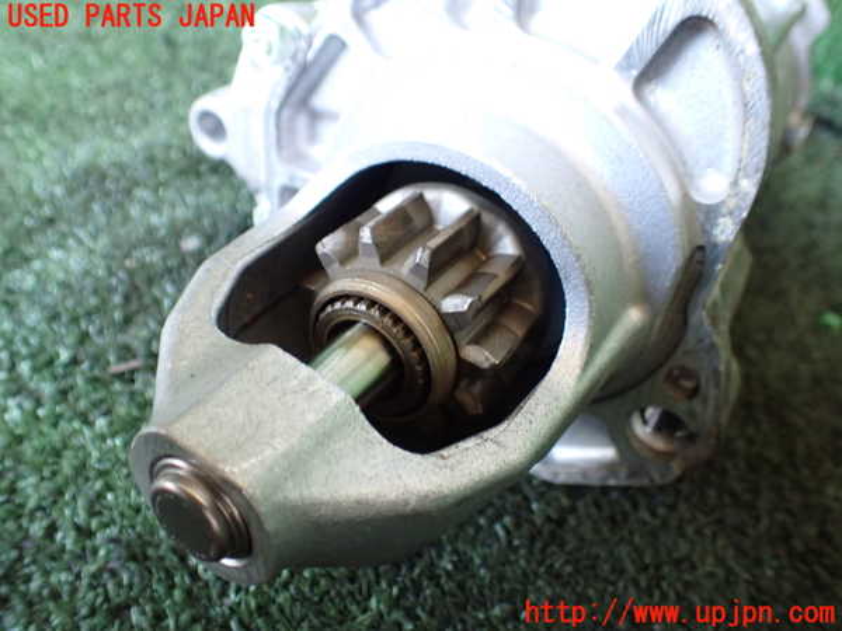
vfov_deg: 46.8
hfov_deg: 60.0
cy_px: 316
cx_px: 421
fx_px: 730
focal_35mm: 30
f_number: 2.3
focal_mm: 5.4
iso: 800
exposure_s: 1/60
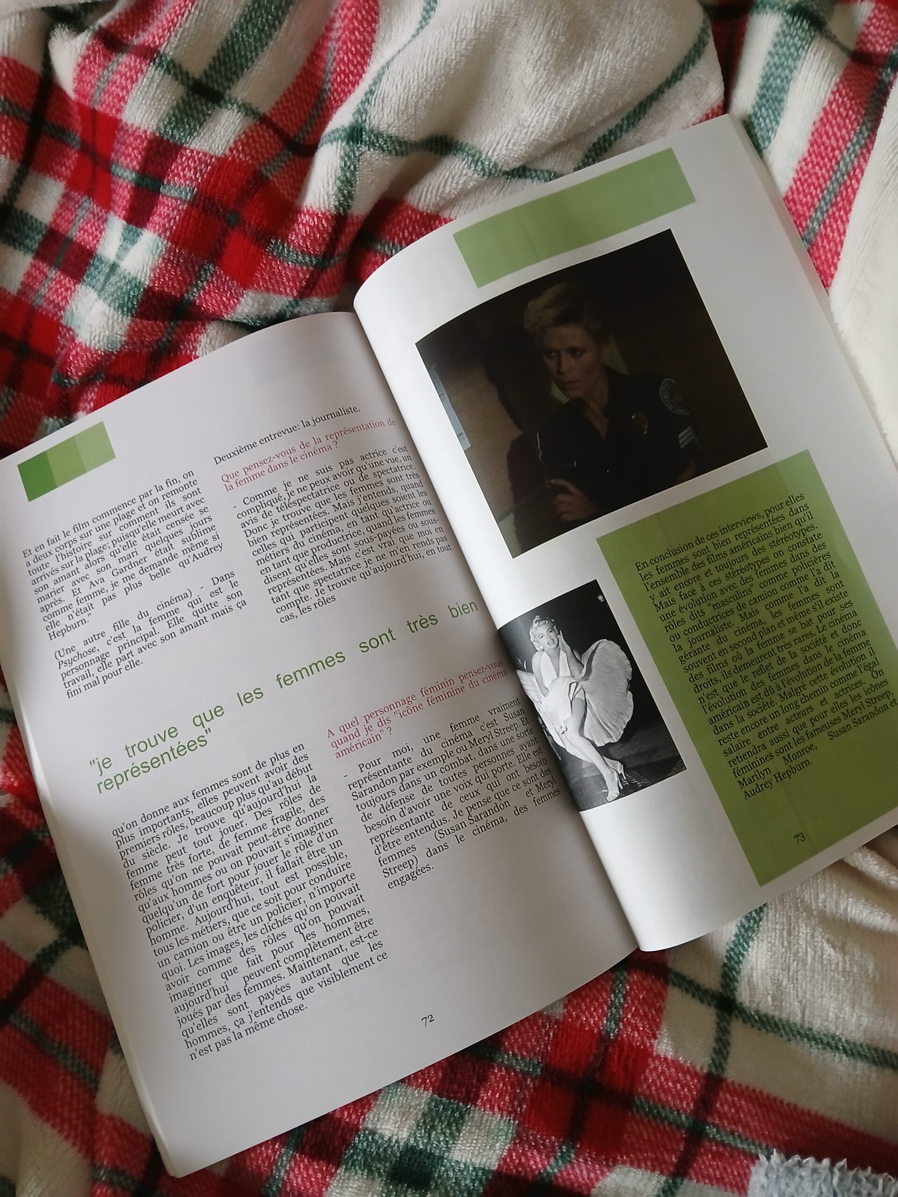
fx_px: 899
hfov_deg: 53.1
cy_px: 598
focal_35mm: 26
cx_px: 449
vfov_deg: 67.3
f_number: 1.8
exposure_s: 1/50
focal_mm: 3.98
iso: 250
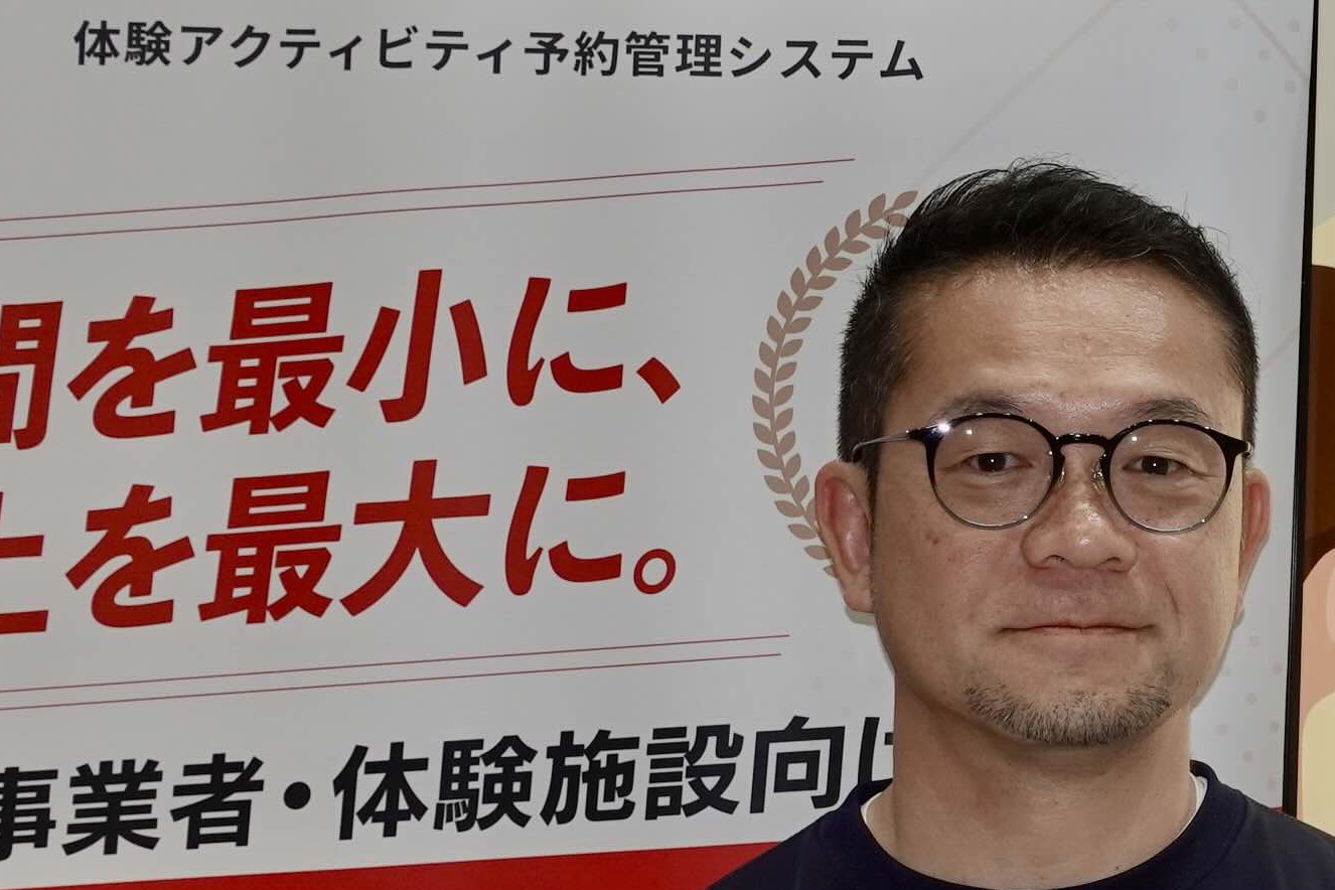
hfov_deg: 22.2
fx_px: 3152
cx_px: 1575
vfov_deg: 16.1
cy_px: 451
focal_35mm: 85
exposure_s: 1/60
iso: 125
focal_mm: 10.81
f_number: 2.8
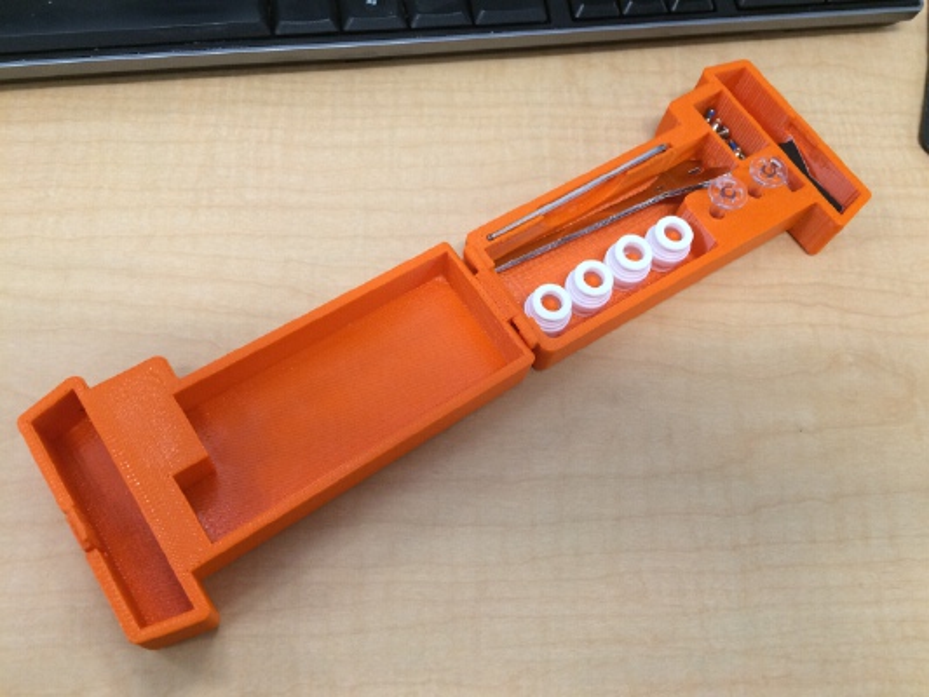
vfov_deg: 48.2
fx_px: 778
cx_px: 464
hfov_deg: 61.6
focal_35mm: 29
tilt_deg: -66.2
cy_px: 348
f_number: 2.2
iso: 50
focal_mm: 4.15
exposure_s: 1/30
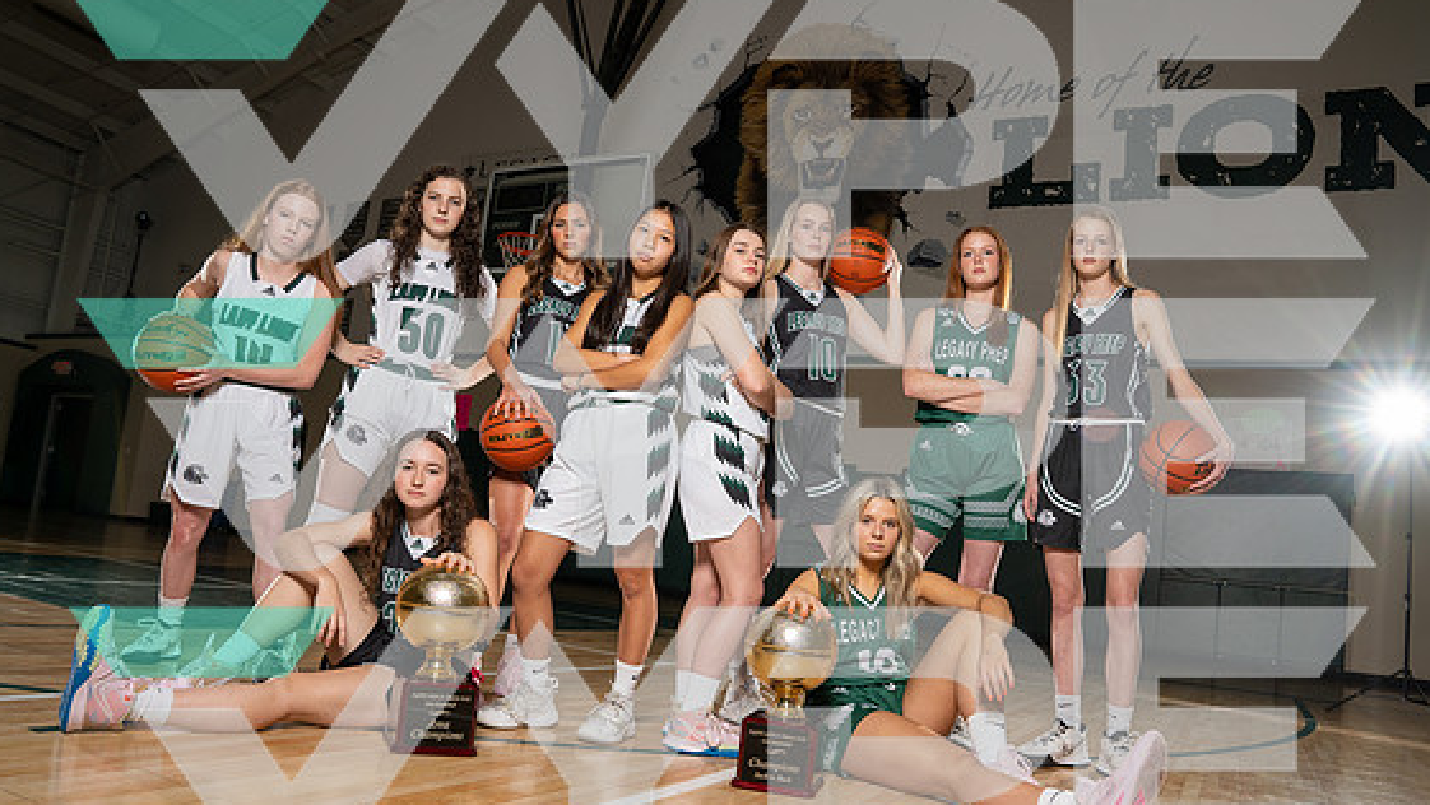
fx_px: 986
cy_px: 434
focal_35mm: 26
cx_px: 726
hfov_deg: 71.9
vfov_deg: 44.4
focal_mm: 24
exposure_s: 1/250
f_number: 6.3
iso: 320
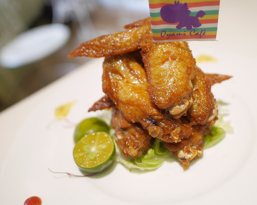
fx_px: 266
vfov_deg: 42.1
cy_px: 91
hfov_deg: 51.4
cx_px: 146
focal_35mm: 35
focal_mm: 15
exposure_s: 1/60
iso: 200
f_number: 1.7
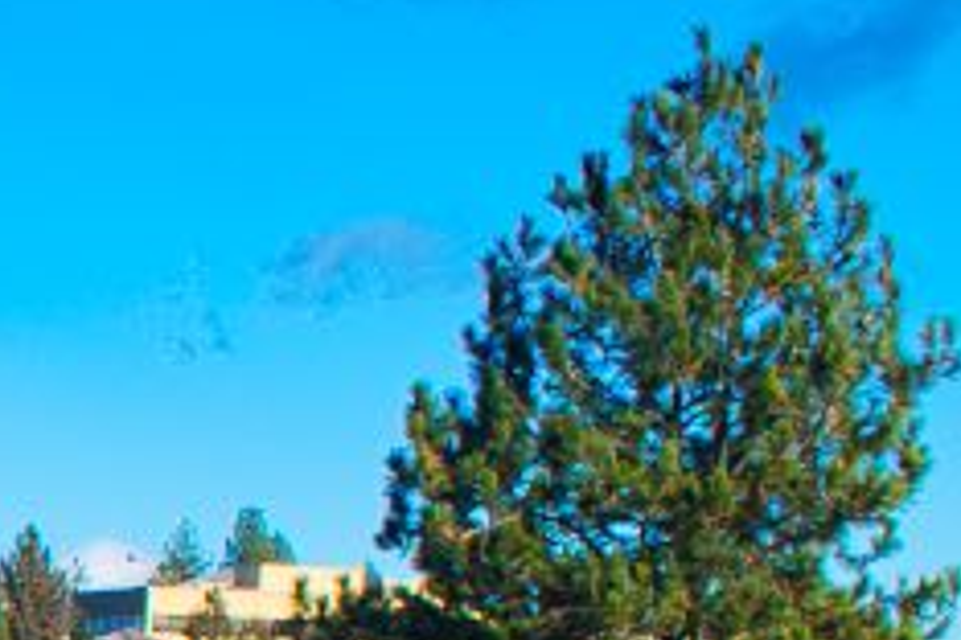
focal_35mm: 231
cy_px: 1221
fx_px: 6166
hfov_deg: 8.1
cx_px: -1466
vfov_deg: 5.8
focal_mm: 30
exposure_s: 1/400
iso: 400
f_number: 11
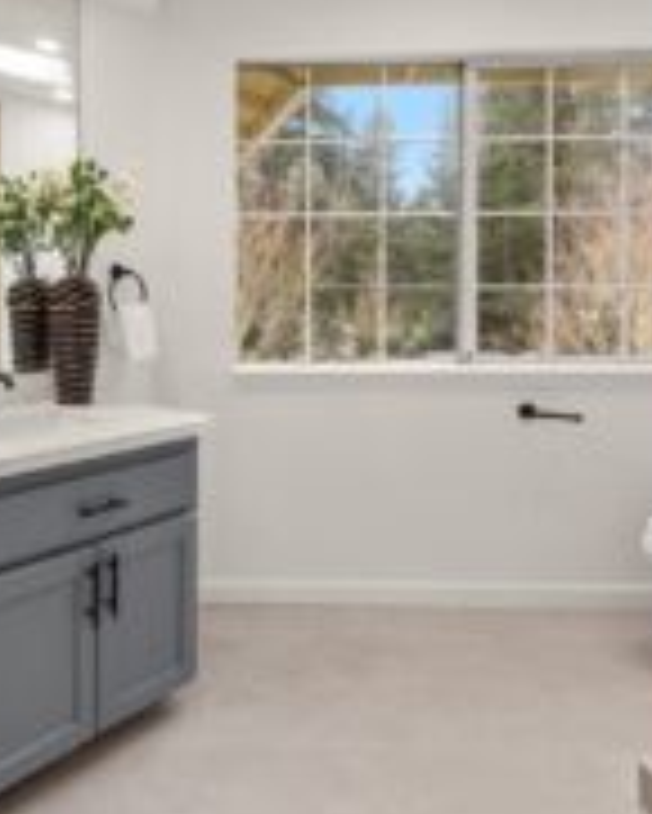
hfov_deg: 46.7
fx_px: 699
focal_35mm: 29
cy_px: 299
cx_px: 108
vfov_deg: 59.5
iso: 320
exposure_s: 1/60
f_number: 7.1
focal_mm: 14
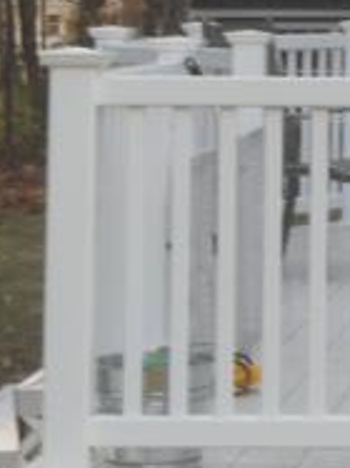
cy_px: 50
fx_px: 2267
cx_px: 708
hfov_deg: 8.4
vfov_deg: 11.7
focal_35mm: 168
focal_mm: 9.8
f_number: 4.8
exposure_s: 1/160
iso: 80
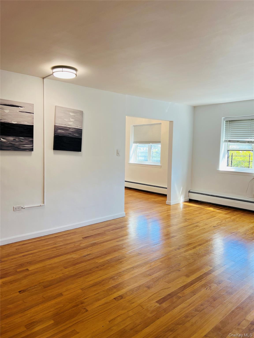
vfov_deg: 67.3
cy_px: 169
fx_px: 254
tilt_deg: -5.0
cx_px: 127
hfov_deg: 53.1
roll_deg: -1.0
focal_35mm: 26
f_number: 1.5
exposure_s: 1/158
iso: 40
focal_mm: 5.7
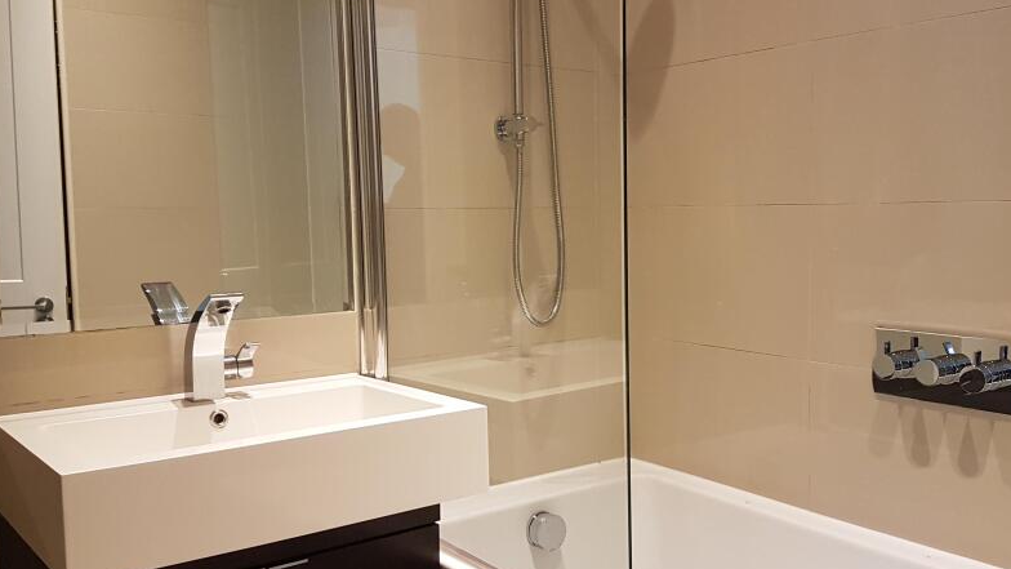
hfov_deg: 53.7
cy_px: 289
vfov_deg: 32.0
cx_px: 591
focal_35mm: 37
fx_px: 992
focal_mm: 4.2
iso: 160
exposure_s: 1/25
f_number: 1.7
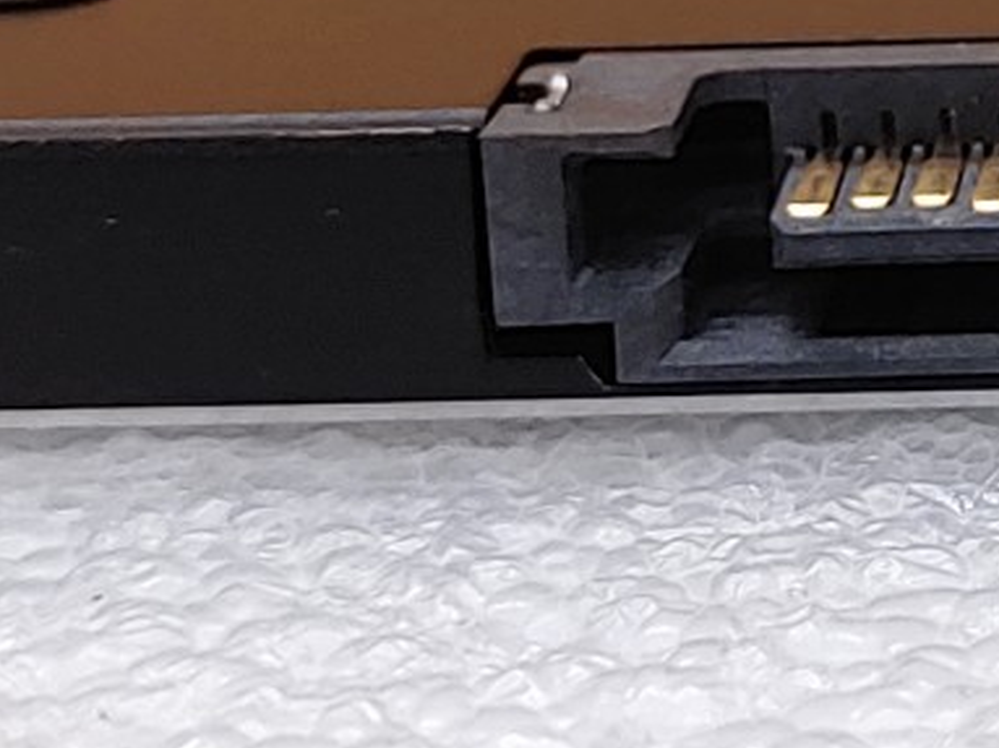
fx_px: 4991
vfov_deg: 8.5
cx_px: 1393
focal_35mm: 173
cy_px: -52
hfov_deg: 11.1
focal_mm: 4.36
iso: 50
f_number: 1.8
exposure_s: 1/120
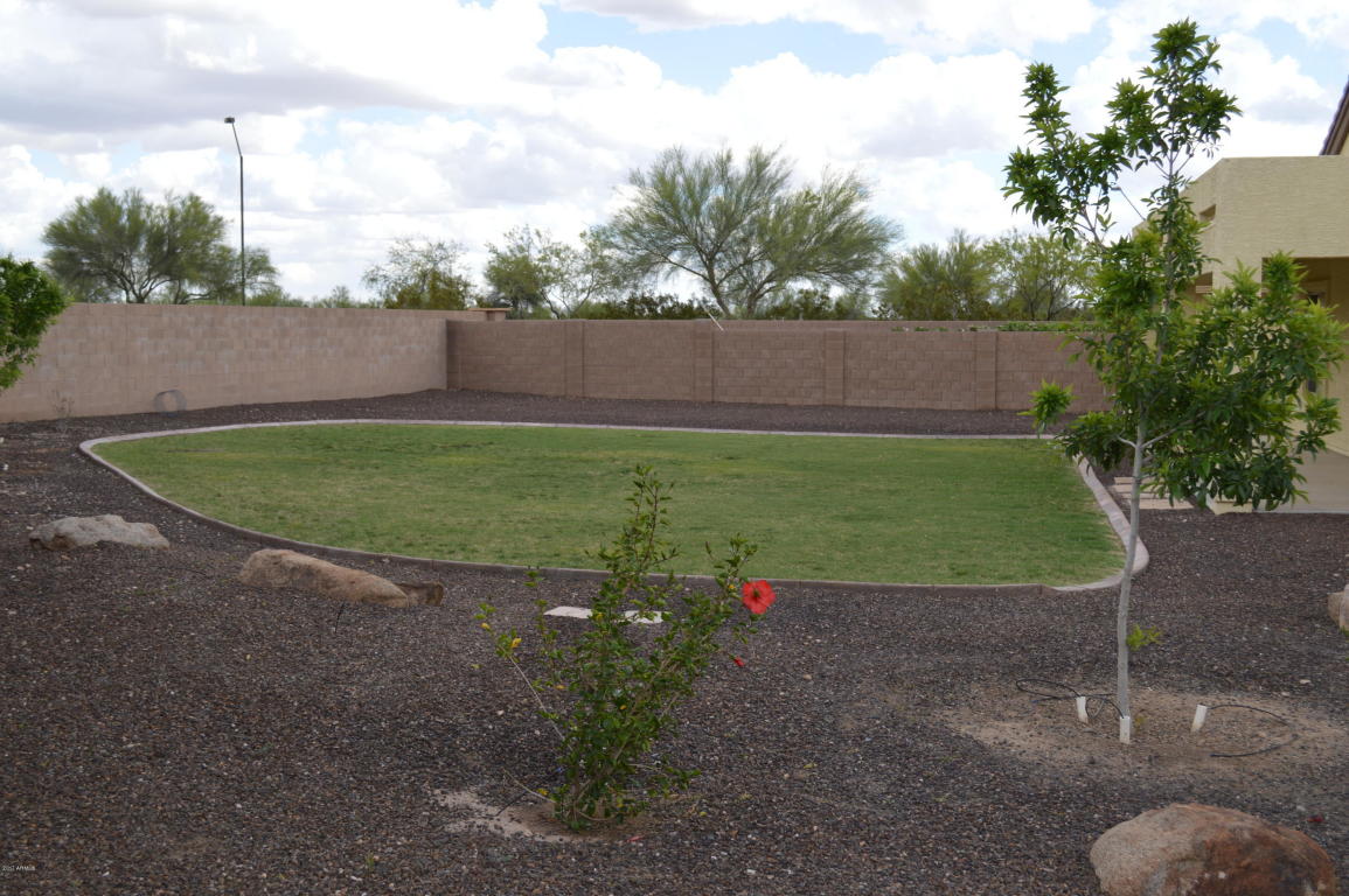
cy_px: 448
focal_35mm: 42
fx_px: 1572
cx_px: 674
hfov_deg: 46.4
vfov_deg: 31.8
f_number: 5
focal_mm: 28
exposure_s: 1/200
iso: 100
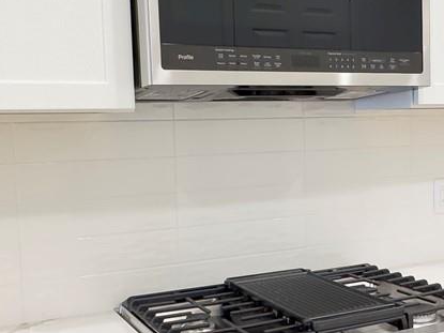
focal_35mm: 54
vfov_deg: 27.0
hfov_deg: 34.9
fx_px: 692
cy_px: 191
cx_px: 324
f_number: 2.2
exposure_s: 1/60
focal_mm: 2.22
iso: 250
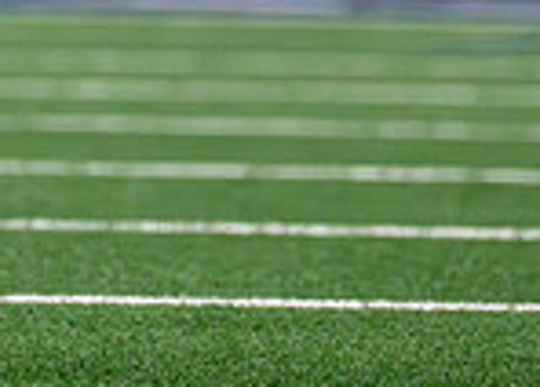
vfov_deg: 0.9
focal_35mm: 1575
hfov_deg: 1.3
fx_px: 24177
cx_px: -151
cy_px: -454
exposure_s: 1/2000
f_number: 2.8
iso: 5000
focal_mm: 200
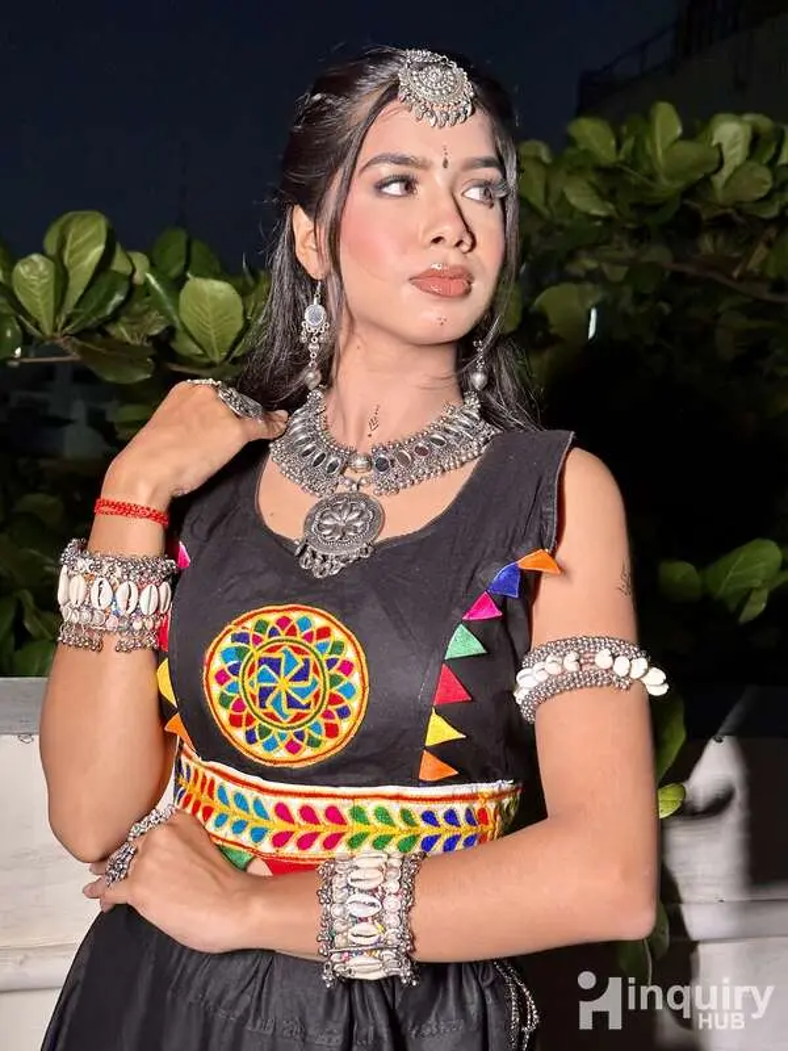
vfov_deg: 39.7
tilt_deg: -4.4
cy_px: 526
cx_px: 394
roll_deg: -4.2
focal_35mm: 48
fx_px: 1457
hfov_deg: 30.3
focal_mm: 6.86
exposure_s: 1/40
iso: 320
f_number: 1.78
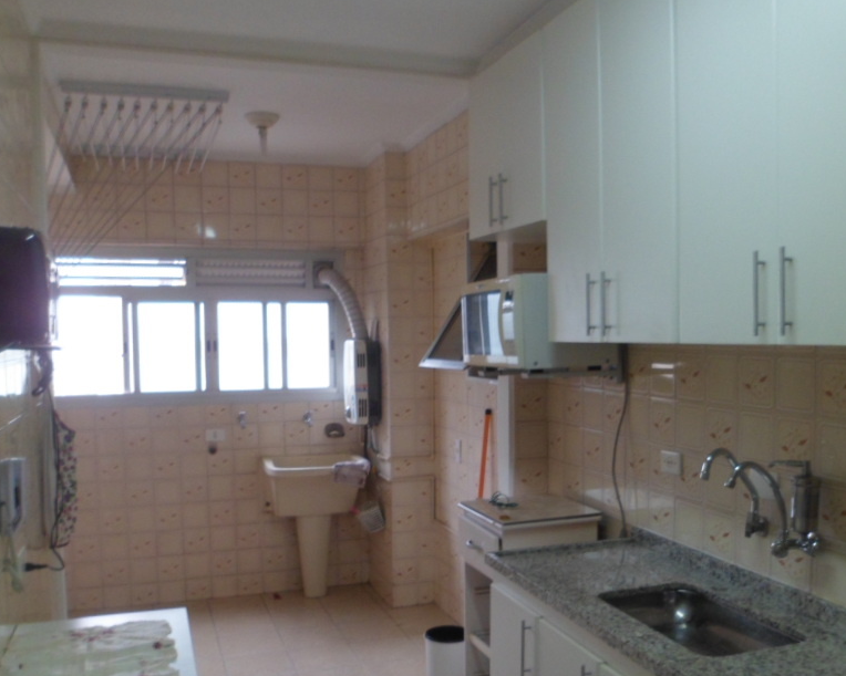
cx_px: 453
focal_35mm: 34
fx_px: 851
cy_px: 404
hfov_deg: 52.8
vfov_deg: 43.1
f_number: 3.3
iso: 160
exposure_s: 1/45
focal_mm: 4.9
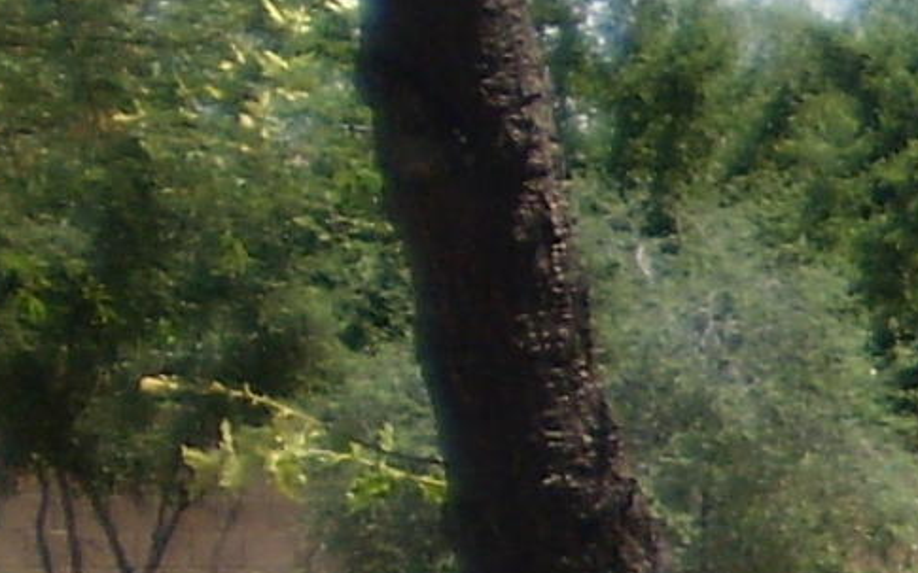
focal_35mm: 236
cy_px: 762
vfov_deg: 5.5
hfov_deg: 8.0
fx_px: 5904
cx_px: 2481
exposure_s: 1/1000
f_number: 3.1
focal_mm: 6.3
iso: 64
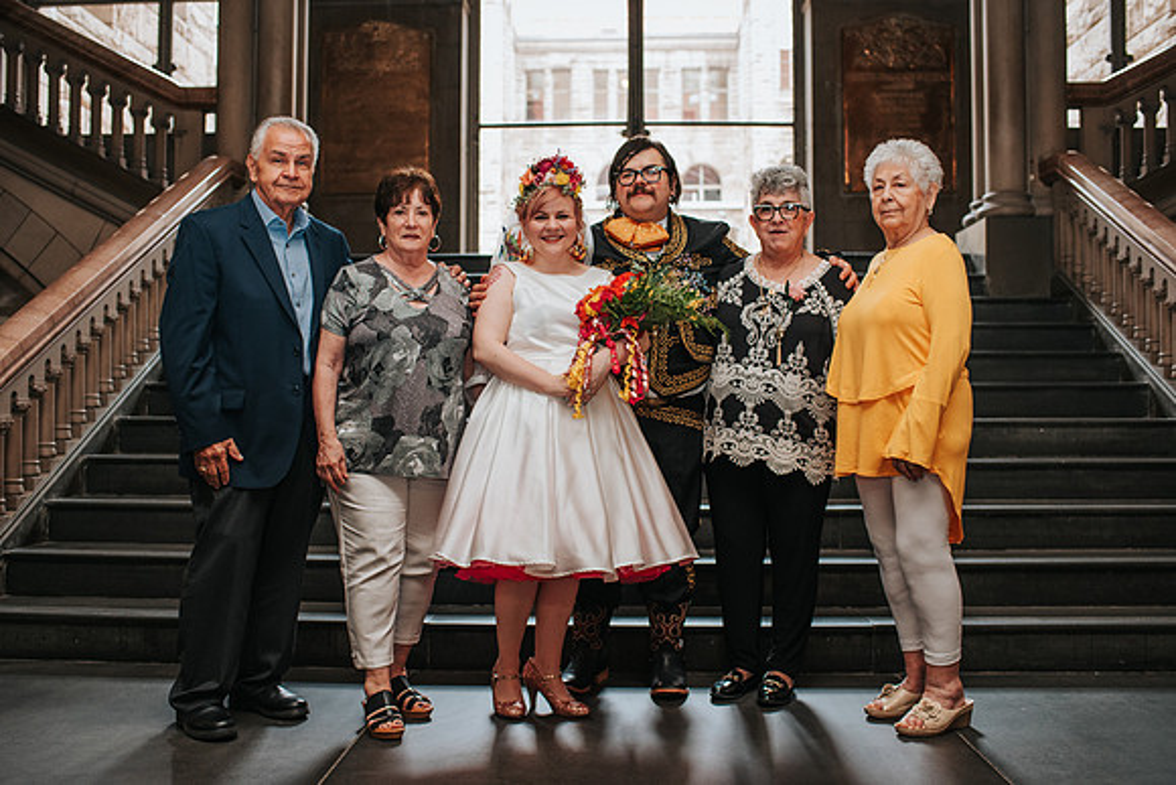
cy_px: 381
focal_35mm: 36
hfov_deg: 52.7
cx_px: 571
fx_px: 1187
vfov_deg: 36.6
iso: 1000
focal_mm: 35
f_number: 3.2
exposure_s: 1/200
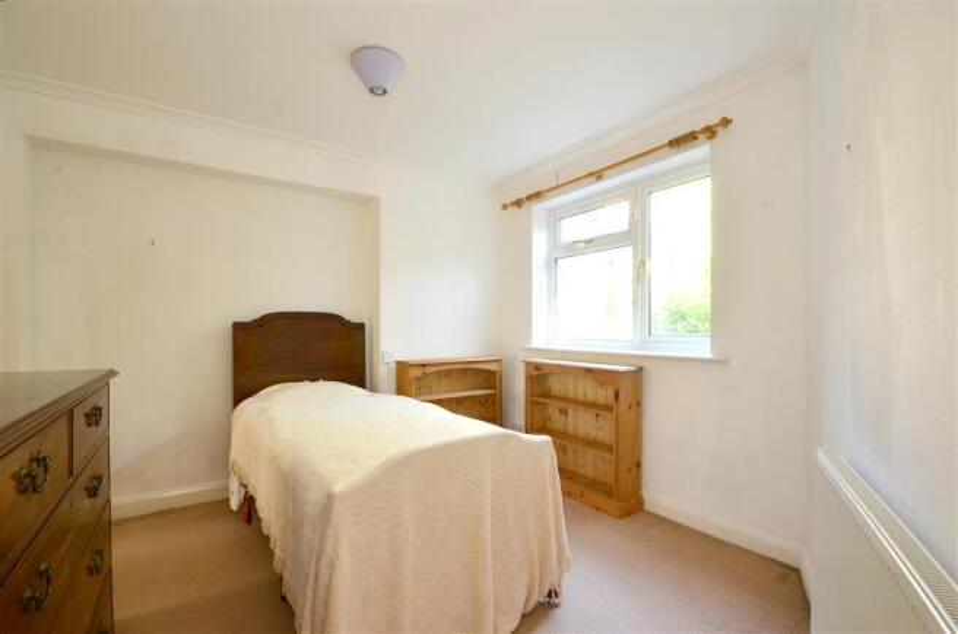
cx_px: 479
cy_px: 317
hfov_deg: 100.5
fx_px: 398
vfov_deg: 77.0
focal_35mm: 15
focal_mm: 10
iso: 200
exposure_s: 1.6
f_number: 11
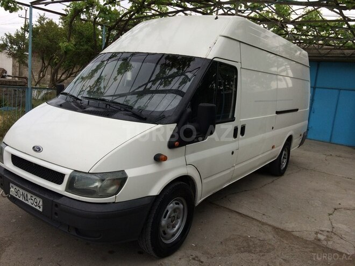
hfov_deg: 61.7
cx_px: 178
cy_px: 133
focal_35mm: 29
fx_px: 297
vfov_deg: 48.2
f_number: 2.2
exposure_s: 1/1208
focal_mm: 4.15
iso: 32
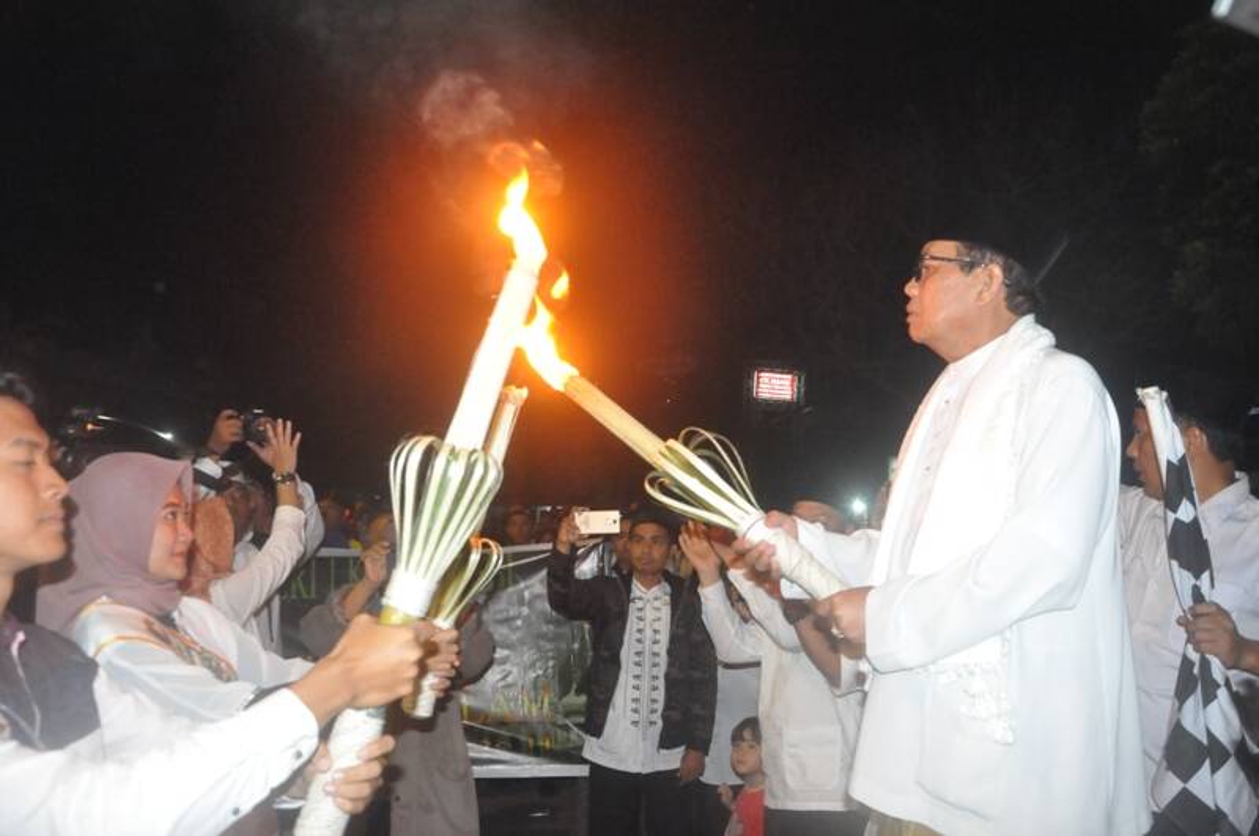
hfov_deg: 67.5
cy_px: 418
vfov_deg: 47.8
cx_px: 630
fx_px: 943
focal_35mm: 27
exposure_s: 1/60
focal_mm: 18
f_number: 5.6
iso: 3200
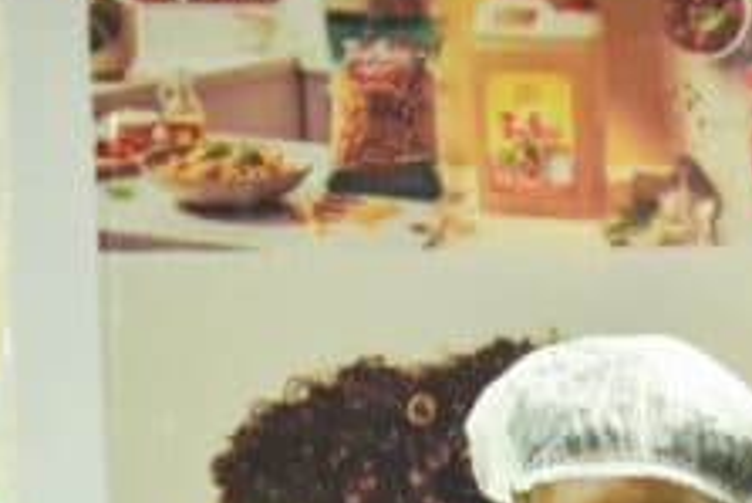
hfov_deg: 7.2
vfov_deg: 4.8
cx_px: 583
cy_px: 653
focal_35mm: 284
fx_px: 5930
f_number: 5.6
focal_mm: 55
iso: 500
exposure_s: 1/40
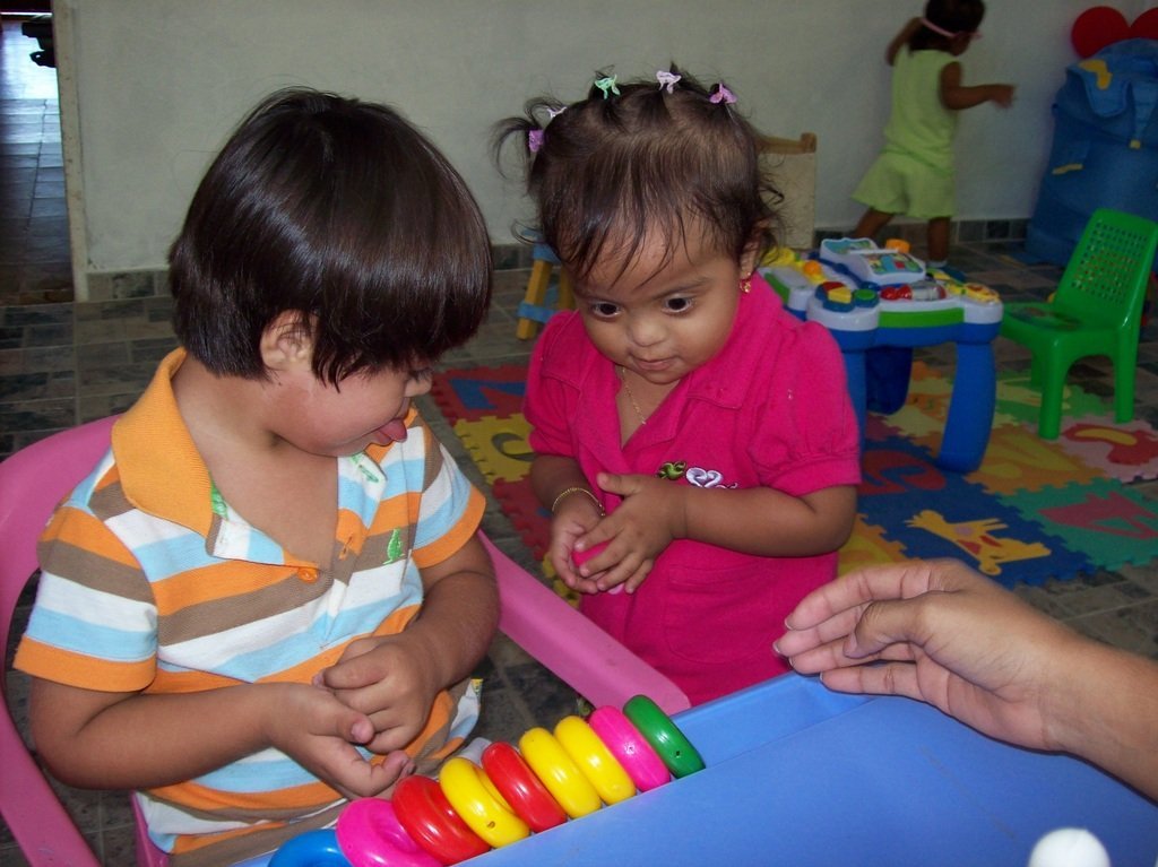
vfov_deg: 39.6
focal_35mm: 36
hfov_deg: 51.4
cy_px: 434
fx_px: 1204
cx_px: 579
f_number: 2.7
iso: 80
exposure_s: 1/64
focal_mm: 6
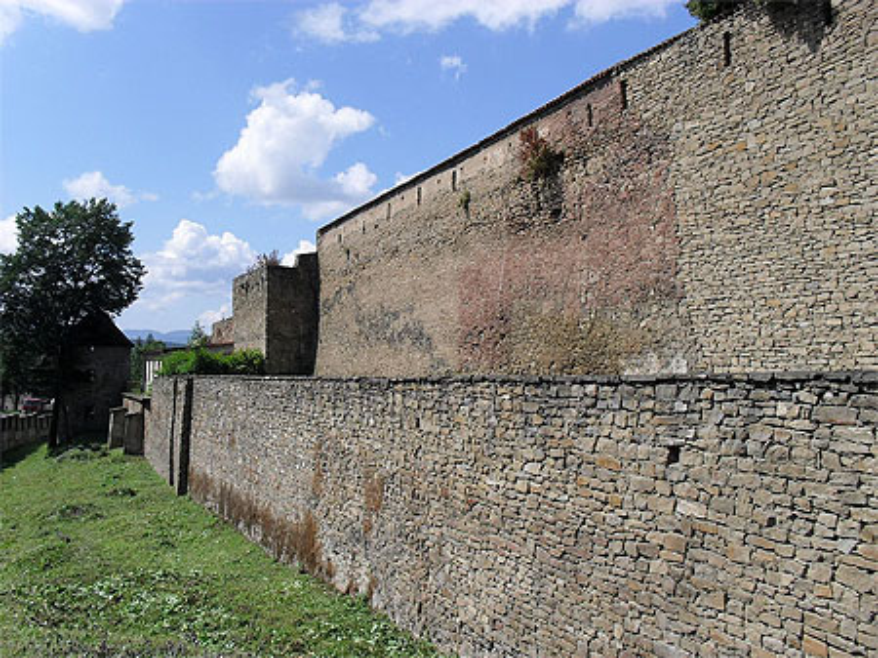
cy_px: 329
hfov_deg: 52.7
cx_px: 439
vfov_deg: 40.7
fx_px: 887
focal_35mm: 35
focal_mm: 6.3
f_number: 8.4
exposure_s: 1/250
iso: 100
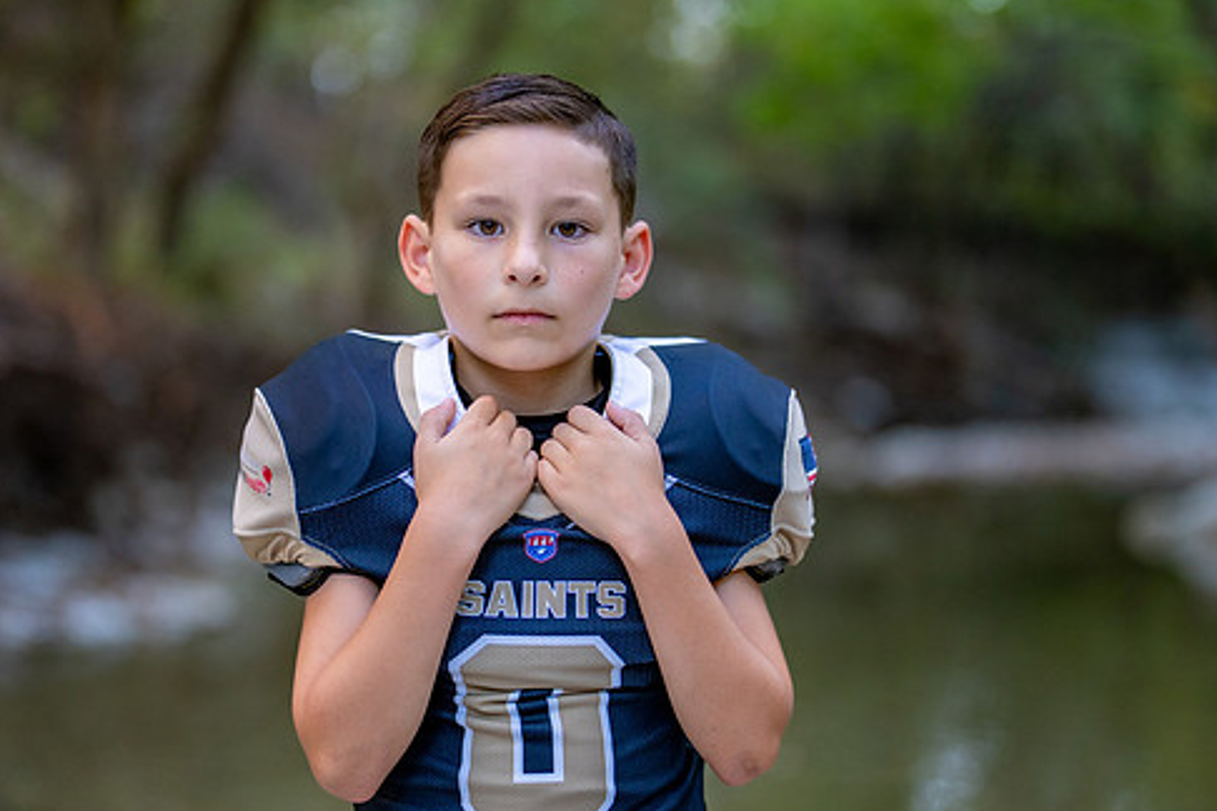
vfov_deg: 16.8
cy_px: 465
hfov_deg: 25.1
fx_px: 2738
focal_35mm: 81
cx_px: 570
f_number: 1.2
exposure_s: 1/500
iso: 400
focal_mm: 50
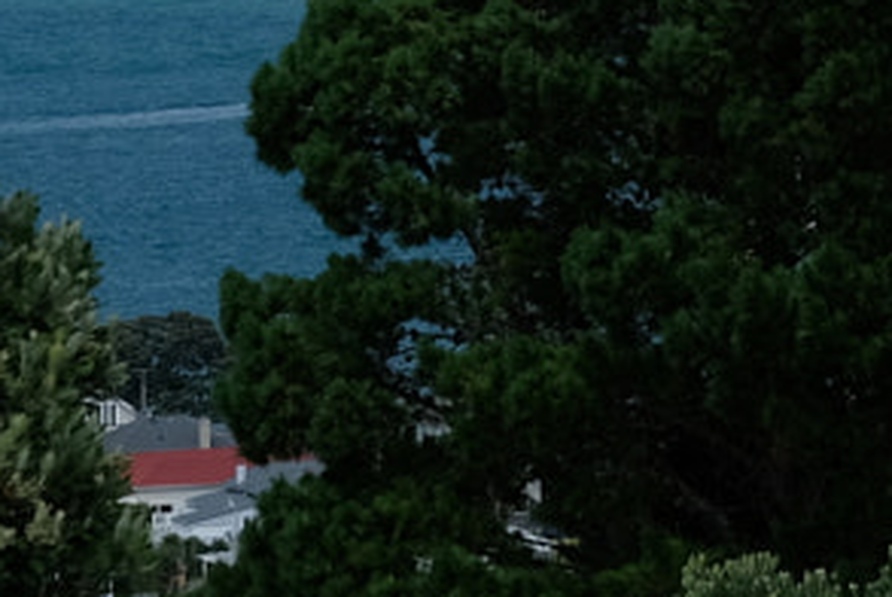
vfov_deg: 3.8
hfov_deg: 5.7
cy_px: -364
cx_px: 1215
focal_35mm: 360
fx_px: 8929
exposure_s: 1/1500
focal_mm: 44.1
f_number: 5.6
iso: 200
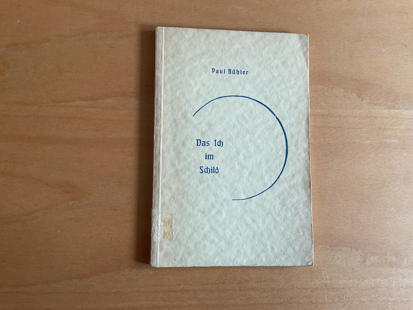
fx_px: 346
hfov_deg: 61.7
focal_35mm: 29
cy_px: 155
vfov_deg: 48.2
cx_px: 206
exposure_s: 1/60
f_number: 1.8
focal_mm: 3
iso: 100
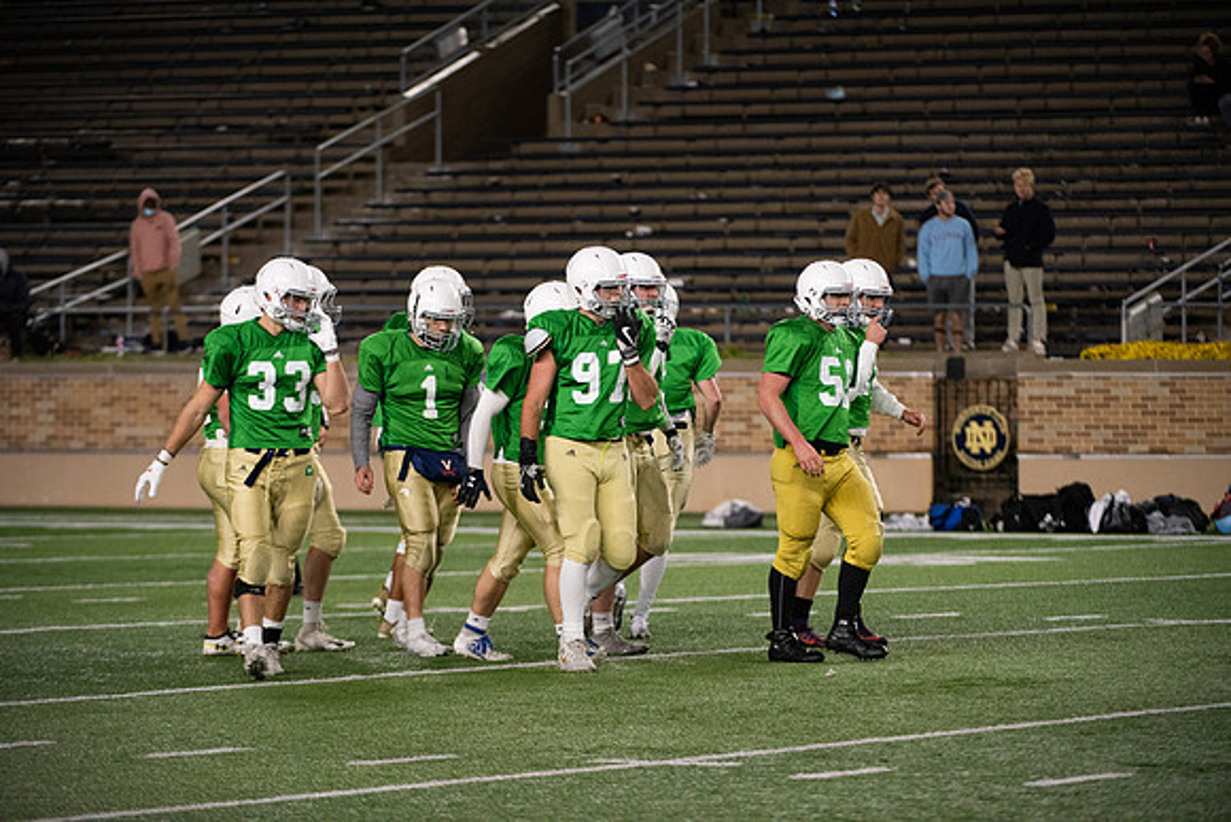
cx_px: 616
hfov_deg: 9.4
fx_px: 7524
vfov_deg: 6.2
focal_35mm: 220
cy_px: 411
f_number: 4
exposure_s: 1/500
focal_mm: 220
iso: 3600
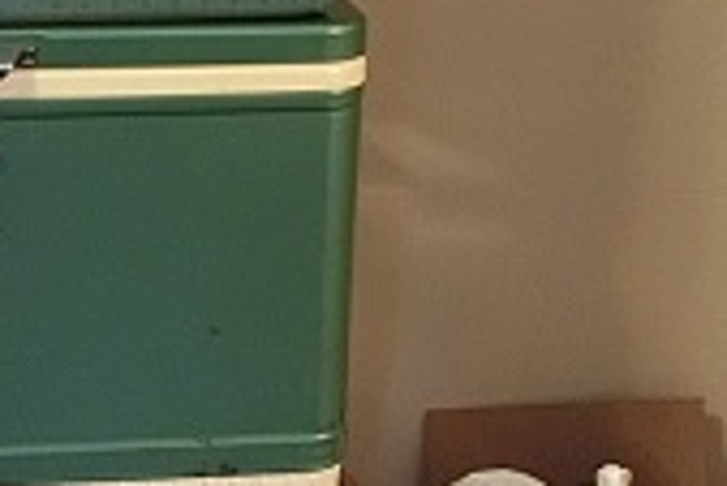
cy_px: 228
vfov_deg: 9.5
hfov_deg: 14.0
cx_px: -52
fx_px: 2910
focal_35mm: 144
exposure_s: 1/10
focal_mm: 6.9
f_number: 4.1
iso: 500
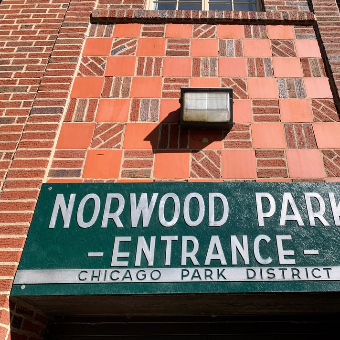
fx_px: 344
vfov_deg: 52.5
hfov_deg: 51.9
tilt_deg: +33.1
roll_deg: +1.0
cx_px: 214
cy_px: 171
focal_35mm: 31
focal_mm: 4.25
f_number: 1.8
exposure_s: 1/1748
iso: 25
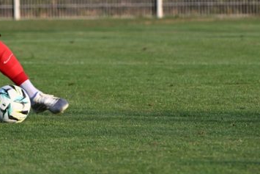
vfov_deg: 2.0
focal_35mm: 692
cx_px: -69
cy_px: -45
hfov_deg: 3.0
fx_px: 5000
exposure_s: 1/1000
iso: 800
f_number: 7.1
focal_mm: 240
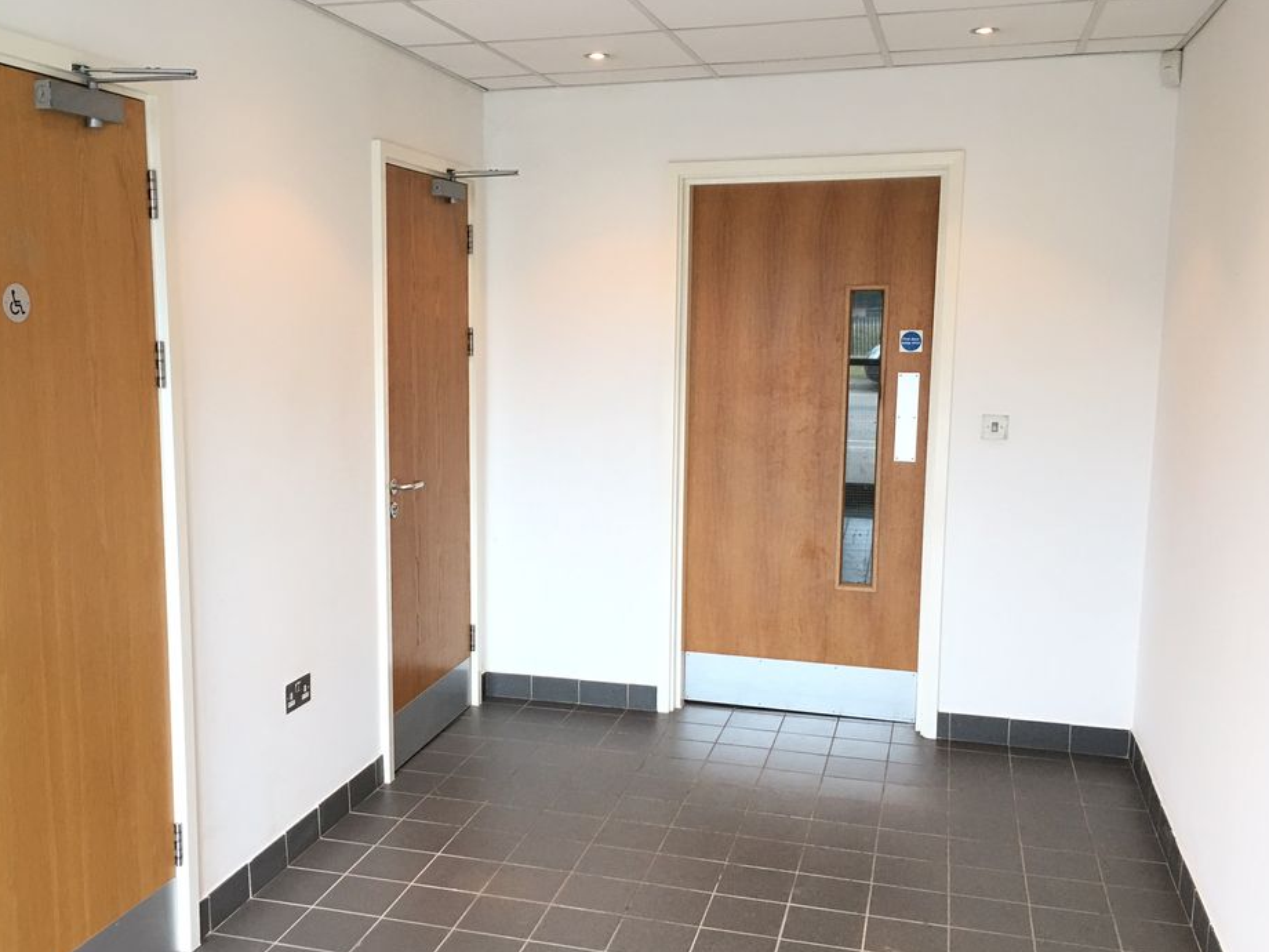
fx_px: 1283
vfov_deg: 40.7
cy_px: 503
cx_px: 530
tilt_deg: -7.2
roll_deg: -0.2
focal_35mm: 35
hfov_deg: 52.4
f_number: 2.2
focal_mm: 4.15
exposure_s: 1/17
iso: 50
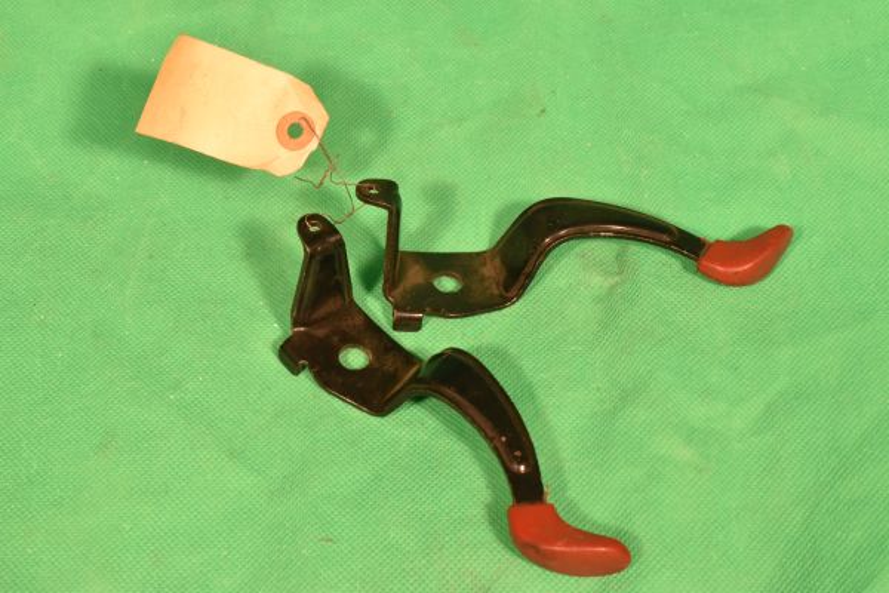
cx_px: 444
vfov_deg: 21.6
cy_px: 296
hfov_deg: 31.9
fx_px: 1556
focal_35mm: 63
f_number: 14
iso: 1250
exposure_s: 1/60
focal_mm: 42
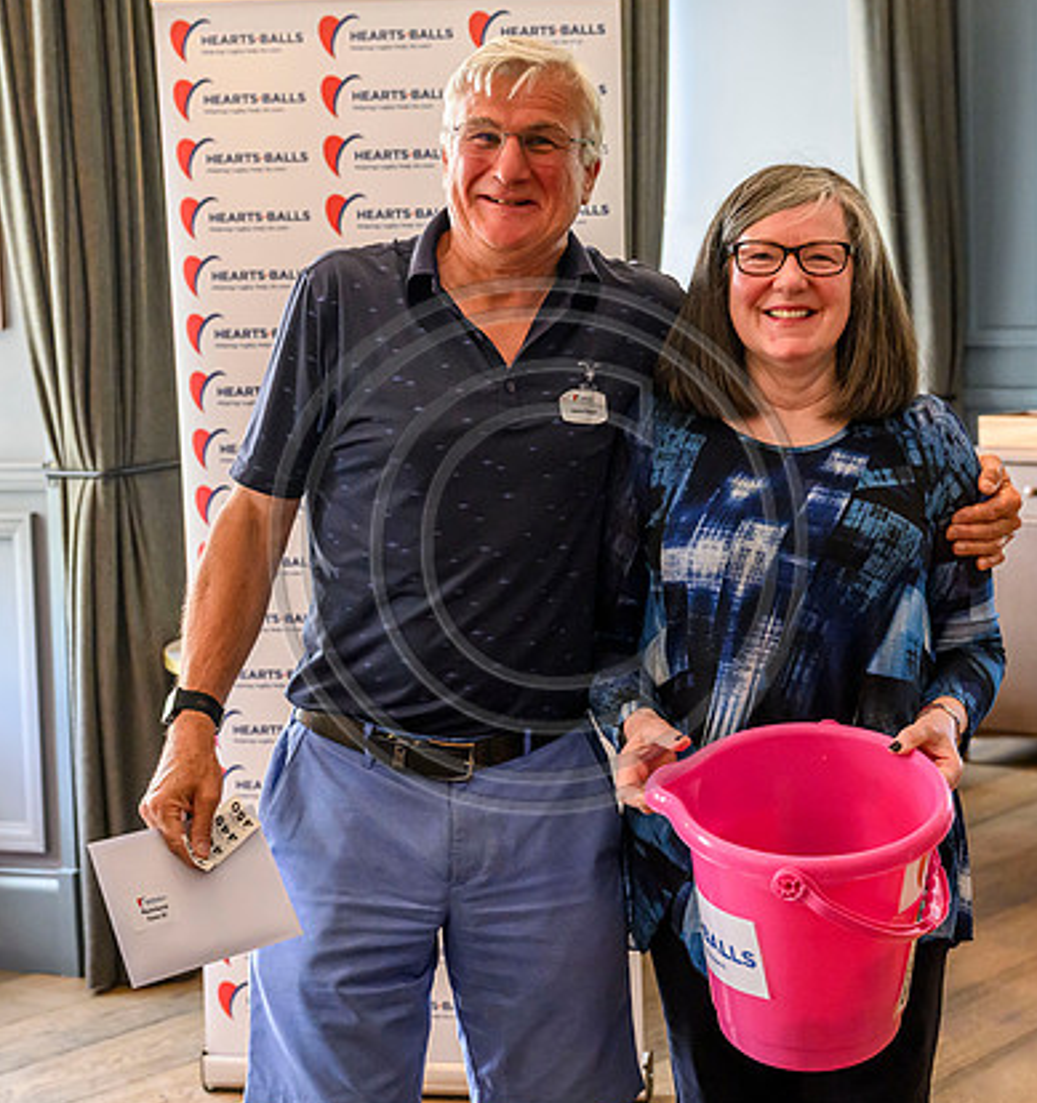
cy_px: 499
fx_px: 2415
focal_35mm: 69
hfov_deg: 24.1
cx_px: 668
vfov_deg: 25.7
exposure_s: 1/400
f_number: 4.5
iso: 5000
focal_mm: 45
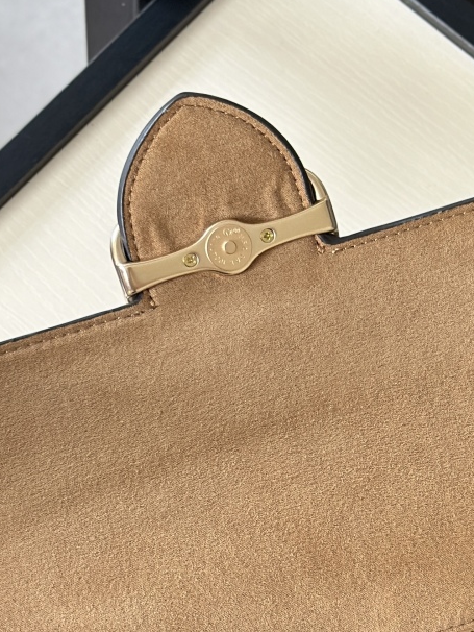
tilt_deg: -70.0
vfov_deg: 17.2
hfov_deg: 13.0
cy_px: 453
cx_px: 307
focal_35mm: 114
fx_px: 2080
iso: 125
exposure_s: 1/102
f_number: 1.78
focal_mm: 6.86
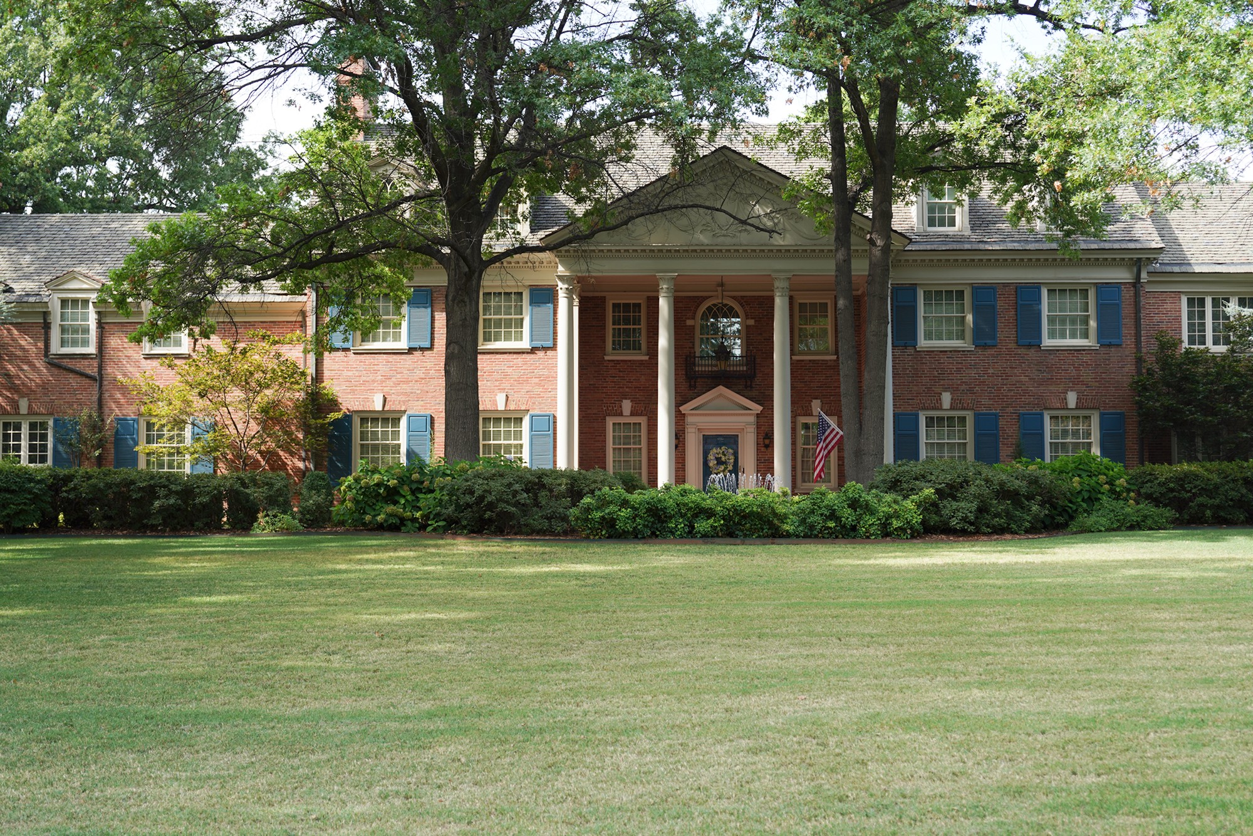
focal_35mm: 50
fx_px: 1740
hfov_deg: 39.6
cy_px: 418
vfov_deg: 27.0
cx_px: 626
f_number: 5.6
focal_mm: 50
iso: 100
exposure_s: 1/100
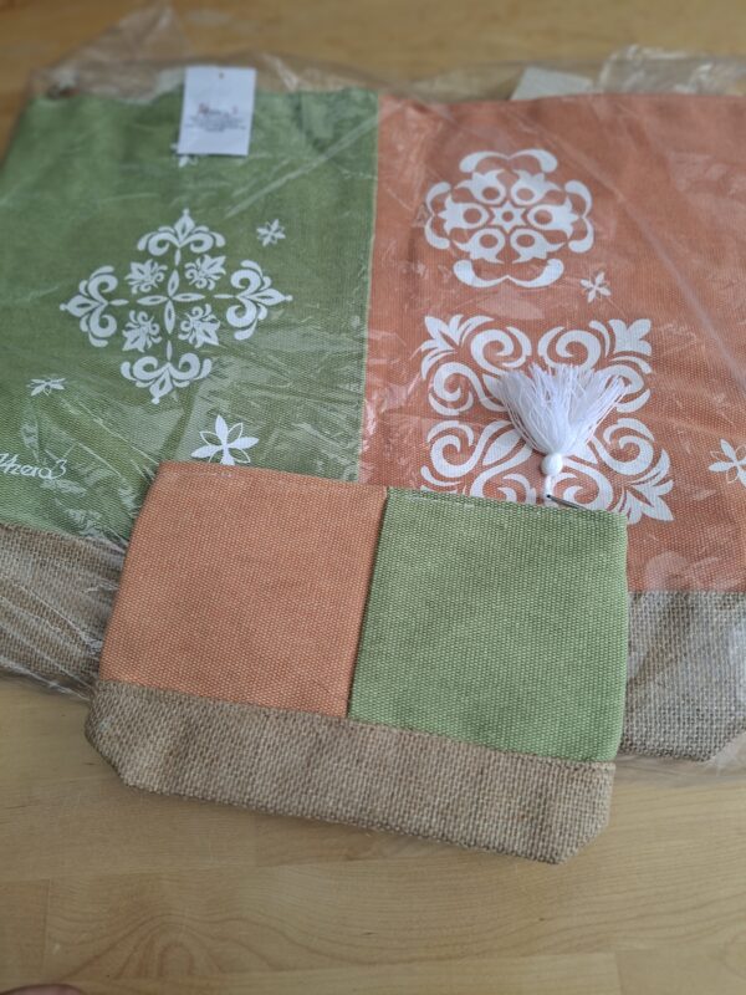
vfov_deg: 73.9
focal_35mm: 23
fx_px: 661
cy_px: 498
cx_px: 373
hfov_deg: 58.9
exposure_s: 1/125
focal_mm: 5.54
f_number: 1.8
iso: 50
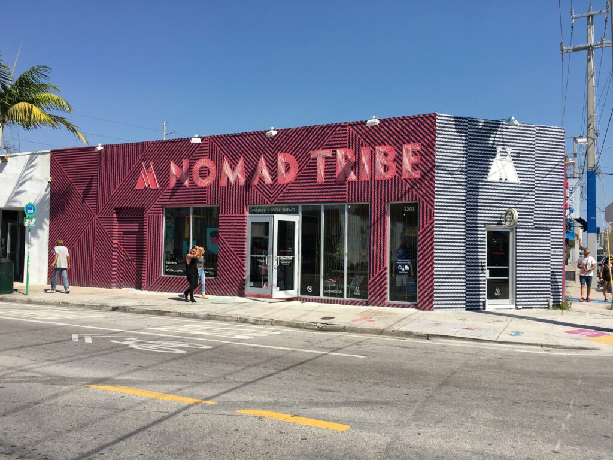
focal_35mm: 29
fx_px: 514
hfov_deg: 61.7
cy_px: 230
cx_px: 306
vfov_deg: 48.2
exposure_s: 1/1876
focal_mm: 4.15
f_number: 2.2
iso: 25
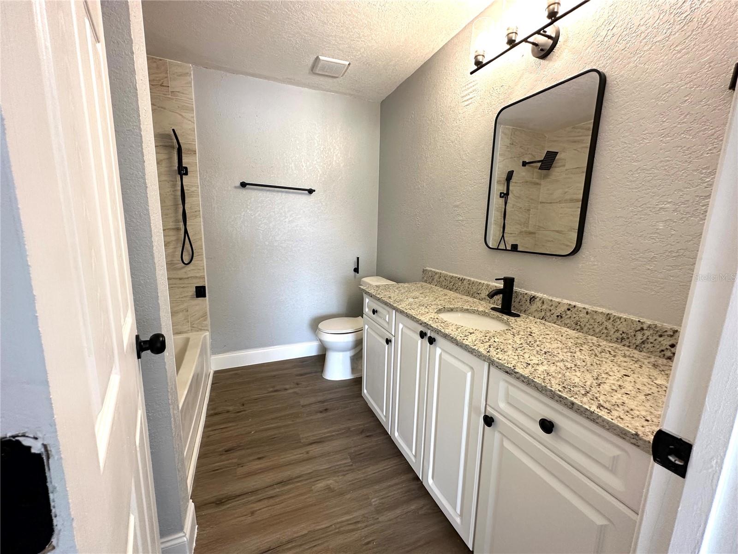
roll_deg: -1.8
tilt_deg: -10.2
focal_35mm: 14
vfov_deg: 85.7
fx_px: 298
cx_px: 369
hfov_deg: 102.1
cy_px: 277
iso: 200
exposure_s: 1/120
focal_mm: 2.22
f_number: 2.2
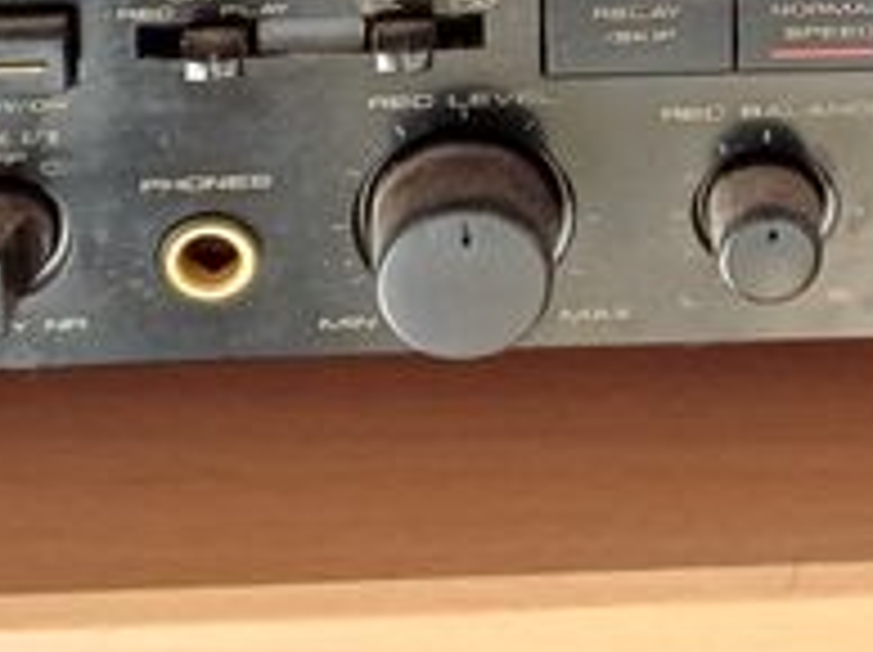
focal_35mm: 129
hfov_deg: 15.2
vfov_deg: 10.2
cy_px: -845
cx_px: 666
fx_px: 3249
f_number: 1.8
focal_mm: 4.65
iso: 125
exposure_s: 1/50
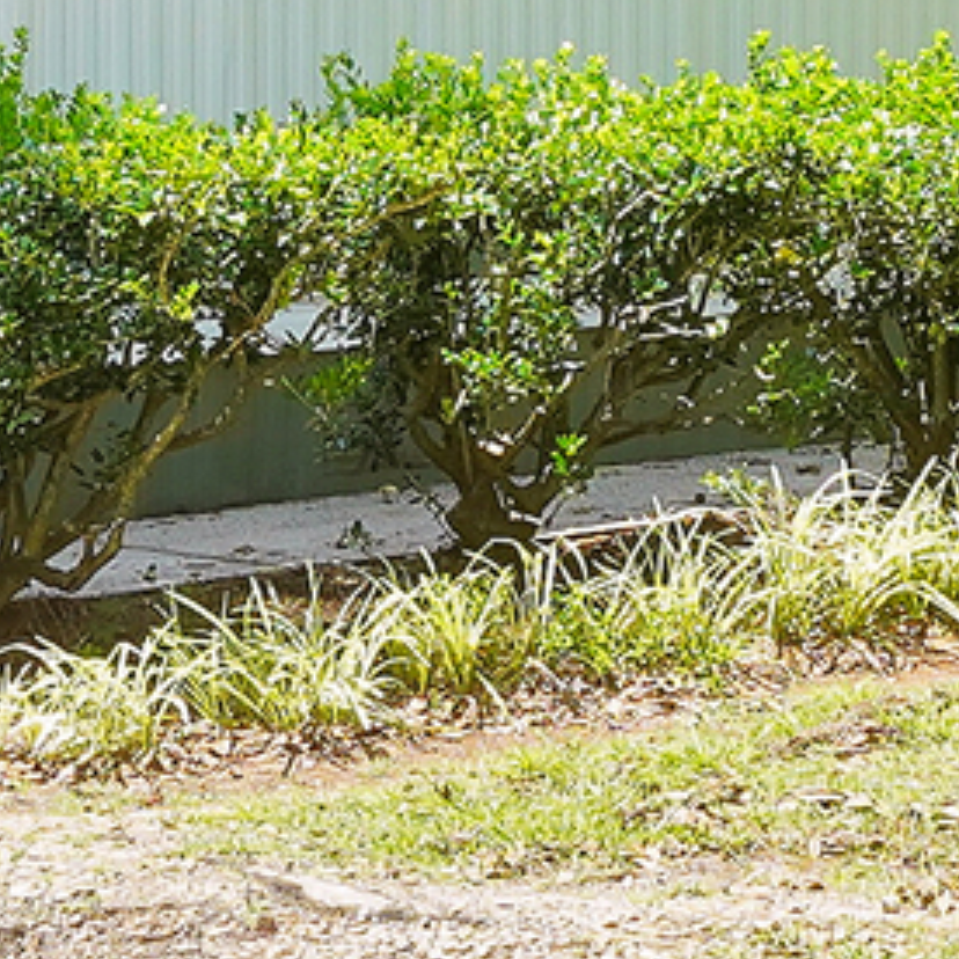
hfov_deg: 12.3
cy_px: 0
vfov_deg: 12.2
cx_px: 573
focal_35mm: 142
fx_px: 4451
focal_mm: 10
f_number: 6.3
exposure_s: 1/160
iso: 100
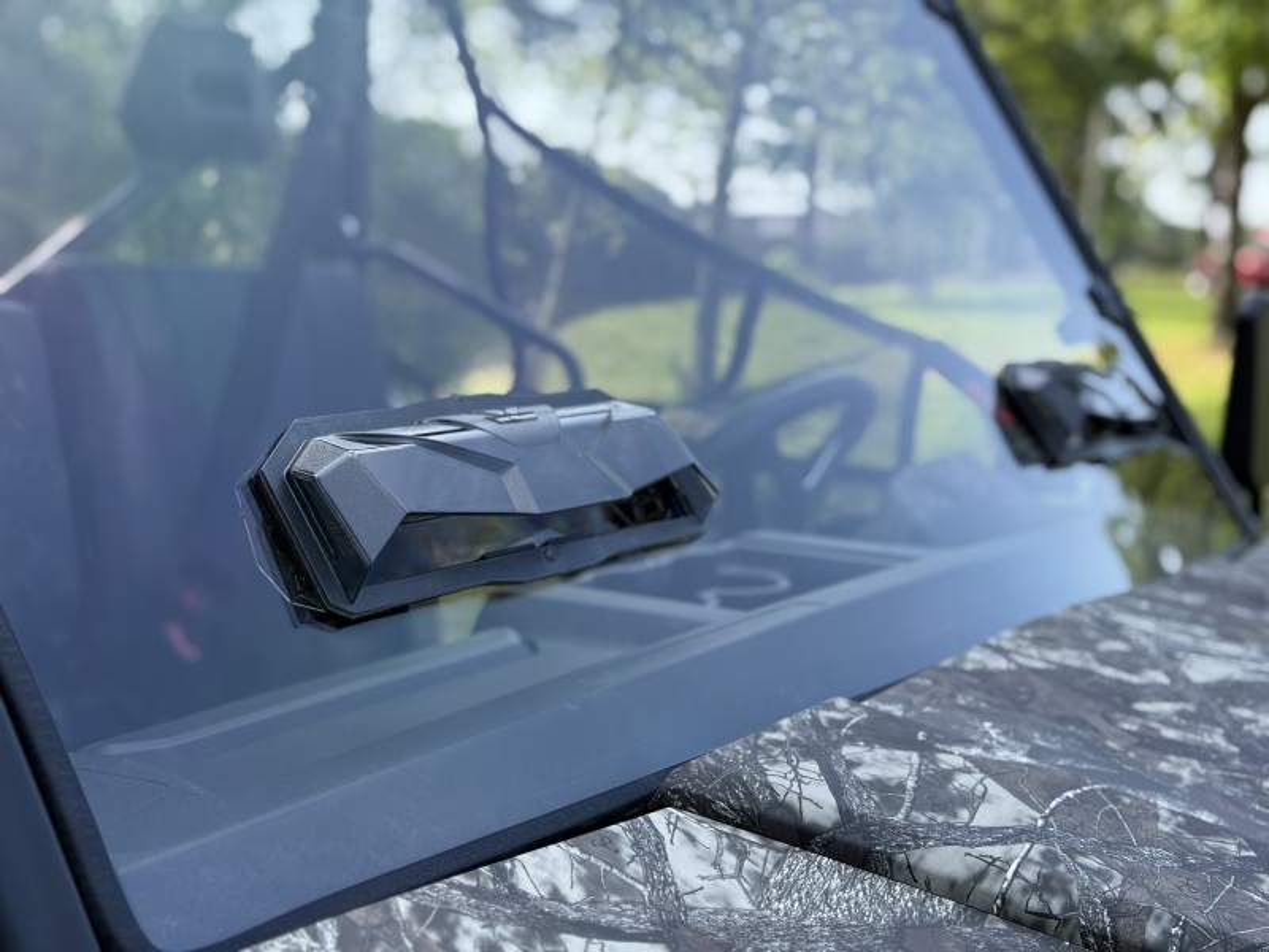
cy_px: 476
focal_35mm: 48
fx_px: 1760
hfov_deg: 39.7
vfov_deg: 30.3
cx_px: 634
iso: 64
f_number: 1.78
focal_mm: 6.76
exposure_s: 1/1185
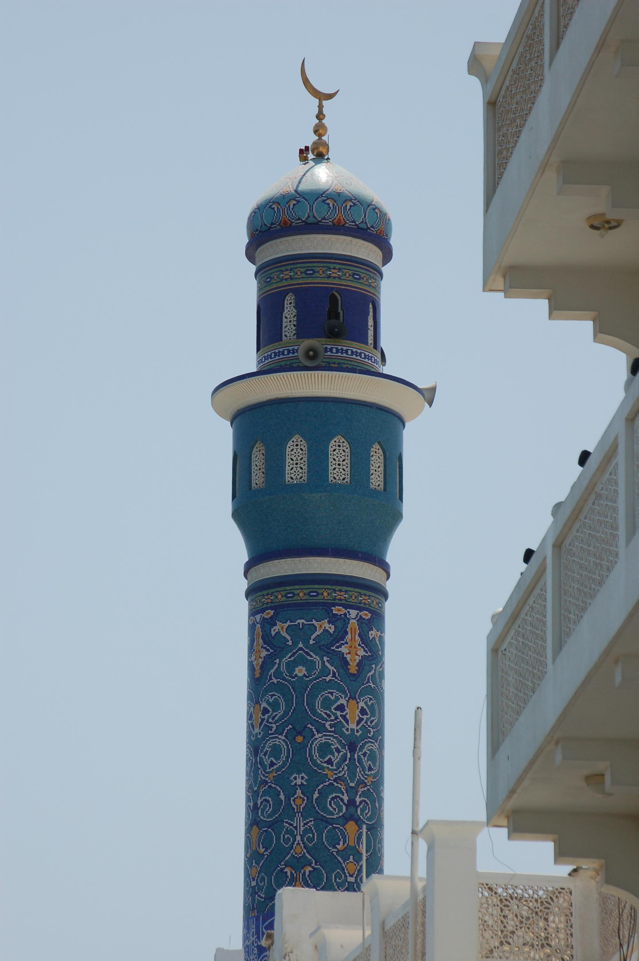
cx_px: 320
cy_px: 480
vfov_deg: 11.0
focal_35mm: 188
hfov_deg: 7.3
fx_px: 5001
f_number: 7.1
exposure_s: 1/800
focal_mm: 125
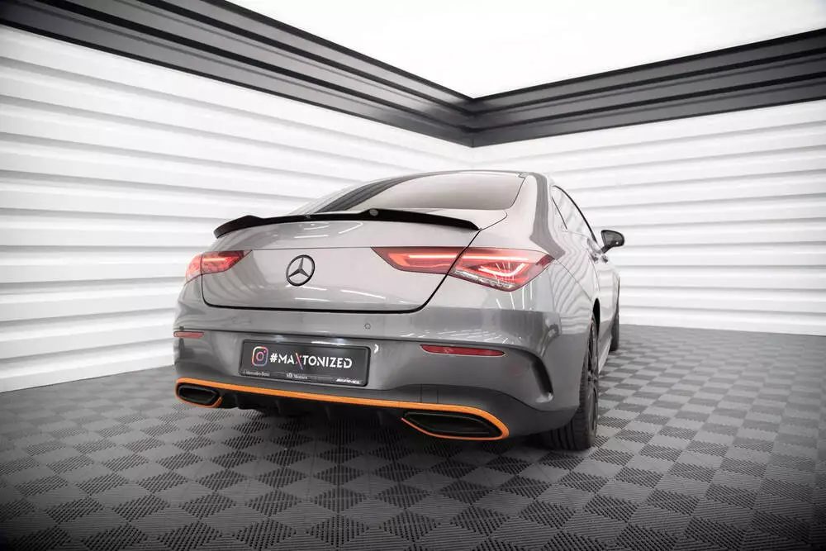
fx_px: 551
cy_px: 276
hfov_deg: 73.7
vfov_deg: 53.1
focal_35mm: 24
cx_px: 413
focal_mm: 24
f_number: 4
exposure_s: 1/160
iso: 2000
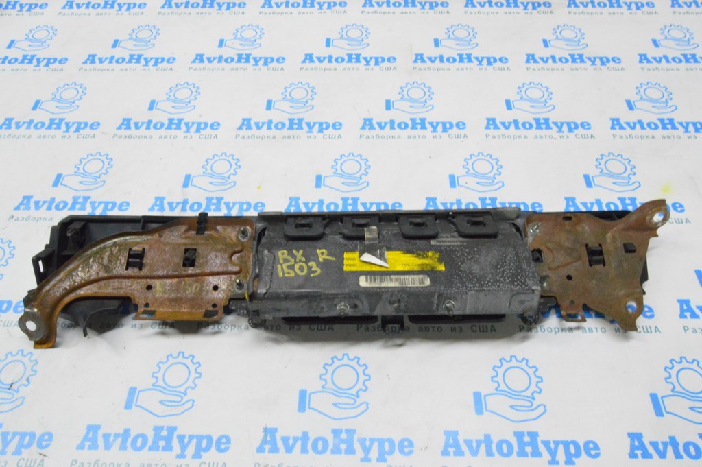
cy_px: 234
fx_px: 526
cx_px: 351
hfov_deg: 67.4
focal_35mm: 27
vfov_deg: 47.9
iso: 6400
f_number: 20
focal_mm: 18
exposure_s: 1/15
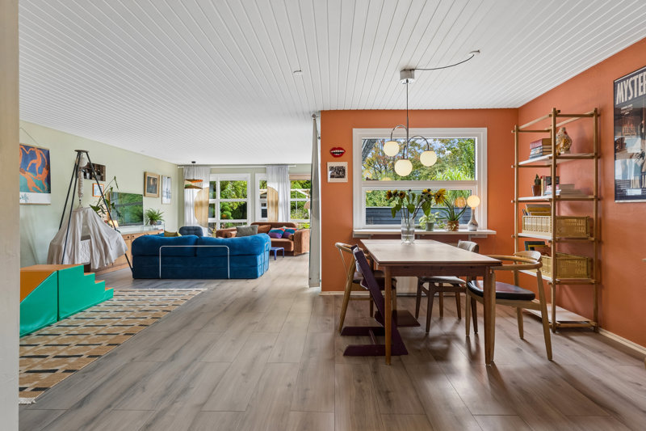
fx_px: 390
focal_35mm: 22
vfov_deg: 57.8
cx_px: 323
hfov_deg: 79.2
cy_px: 216
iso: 200
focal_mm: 14.5
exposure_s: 1/8
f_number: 8
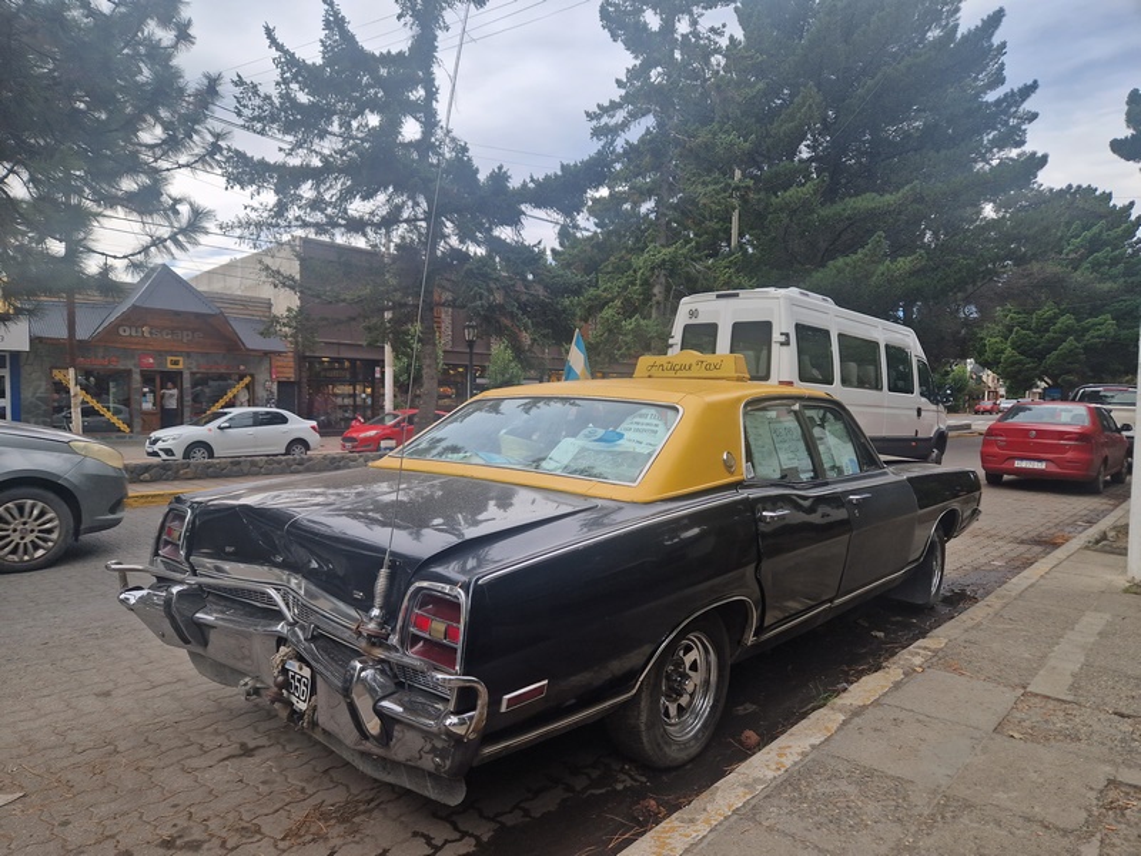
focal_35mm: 23
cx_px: 570
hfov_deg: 73.9
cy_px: 428
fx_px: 758
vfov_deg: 58.9
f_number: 1.8
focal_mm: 5.4
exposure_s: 1/590
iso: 50
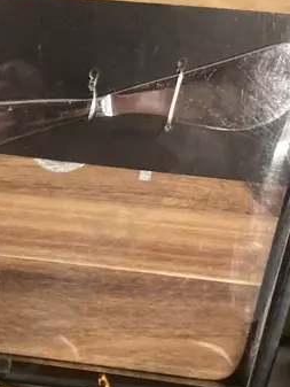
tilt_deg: -55.9
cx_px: -132
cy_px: 558
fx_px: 949
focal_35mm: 85
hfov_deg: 16.1
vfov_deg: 20.2
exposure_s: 1/50
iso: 250
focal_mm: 3.99
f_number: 1.8
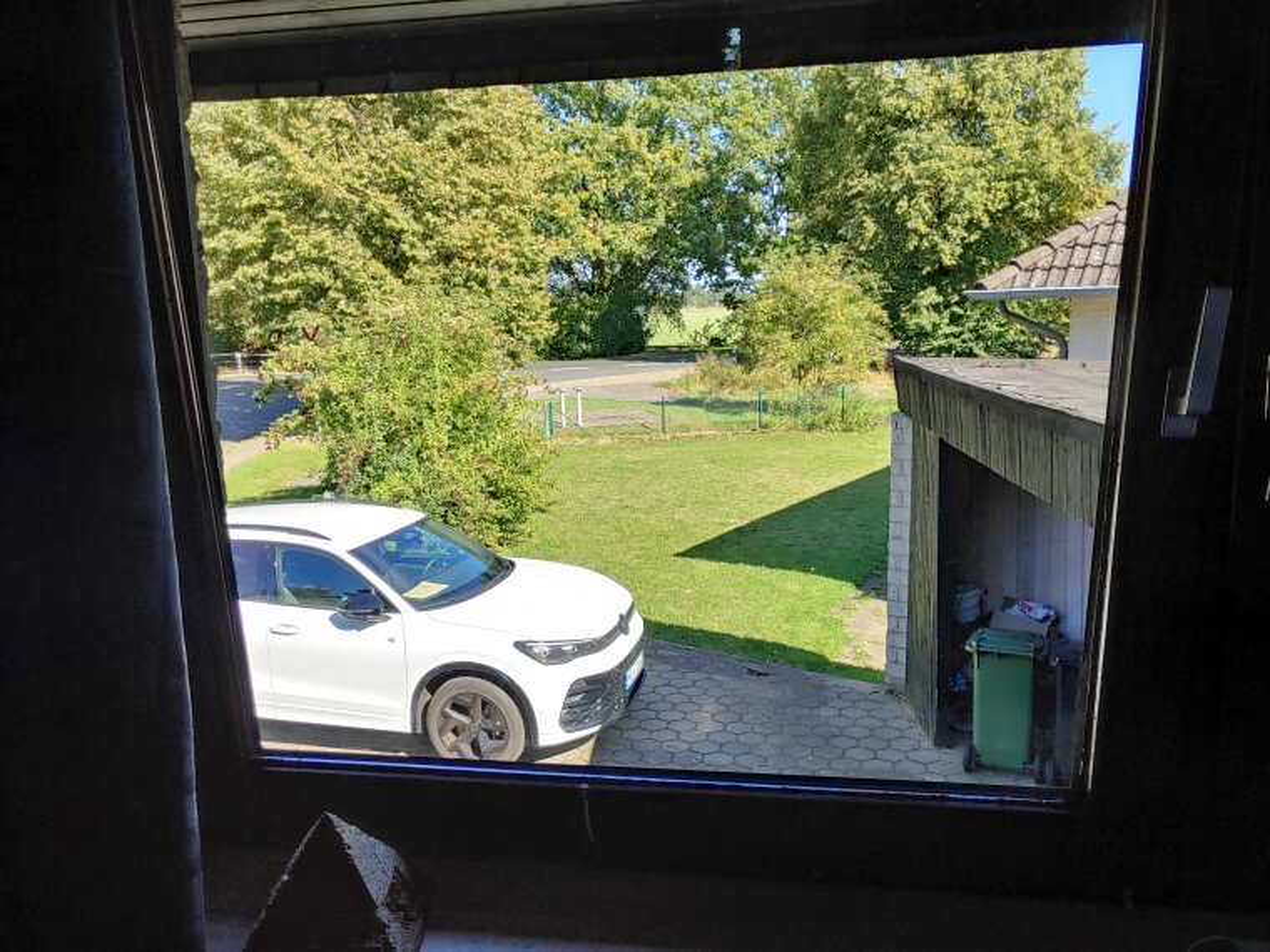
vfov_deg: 53.1
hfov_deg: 67.3
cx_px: 635
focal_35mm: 26
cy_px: 476
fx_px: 954
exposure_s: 1/980
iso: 50
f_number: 1.8
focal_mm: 4.36
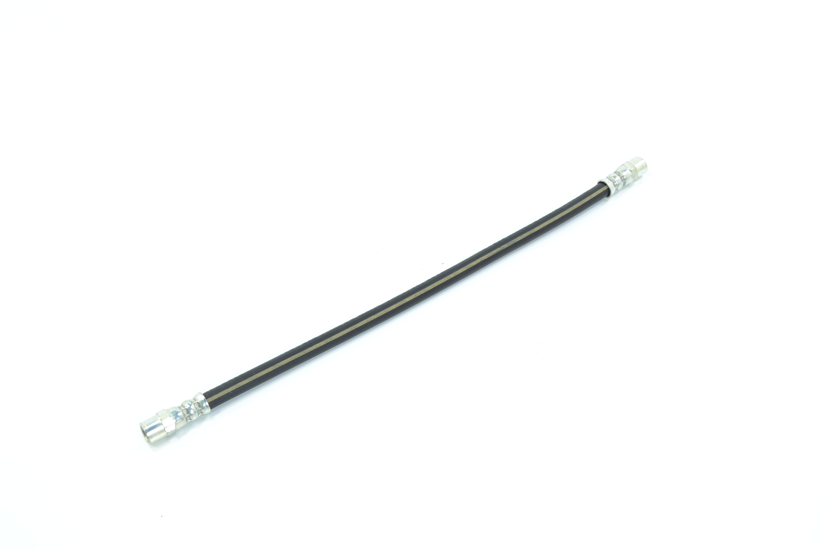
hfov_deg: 45.0
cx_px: 412
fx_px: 997
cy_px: 275
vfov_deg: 30.8
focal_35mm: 44
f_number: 7.1
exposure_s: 1/25
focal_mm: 29
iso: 100
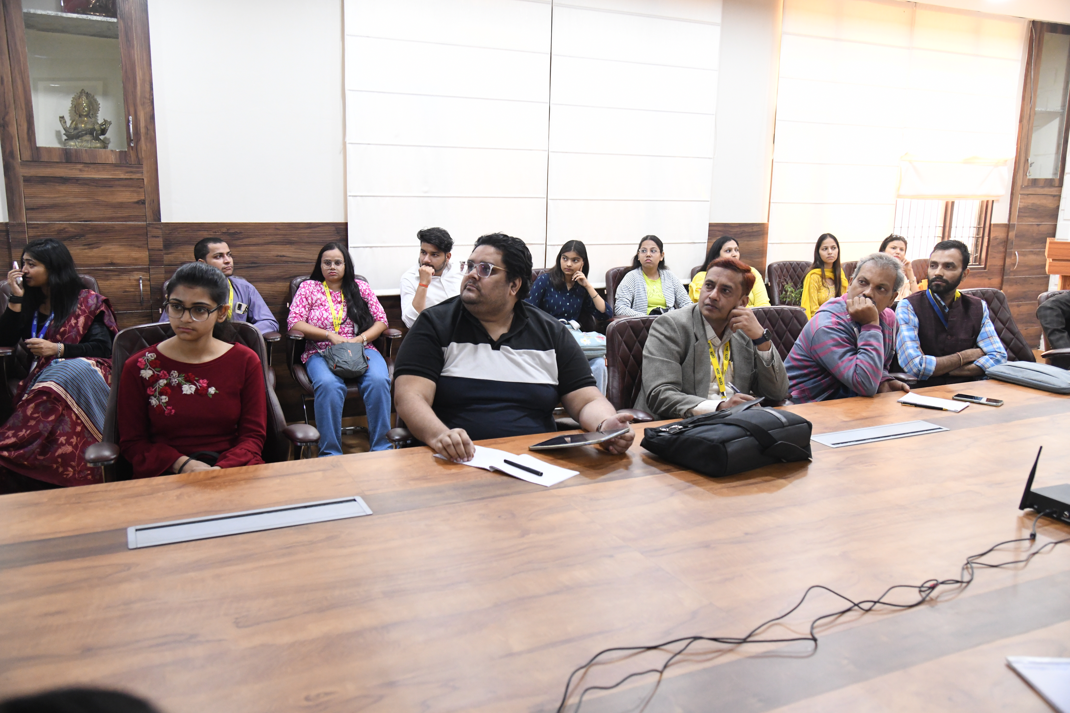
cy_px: 356
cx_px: 535
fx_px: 892
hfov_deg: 61.9
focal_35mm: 30
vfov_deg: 43.6
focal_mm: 30
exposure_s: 1/125
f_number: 4.5
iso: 4000
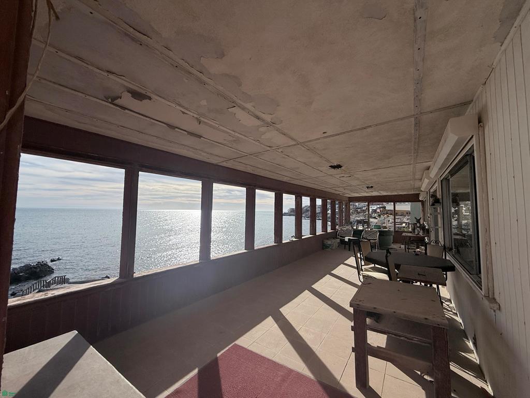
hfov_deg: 102.1
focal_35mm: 14
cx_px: 265
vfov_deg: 85.7
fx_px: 214
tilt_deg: +3.0
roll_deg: -0.9
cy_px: 199
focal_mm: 2.22
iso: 50
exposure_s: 1/5618
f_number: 2.2
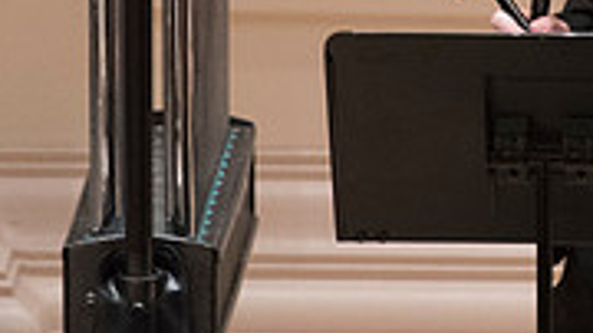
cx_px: 682
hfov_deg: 1.1
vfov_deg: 0.6
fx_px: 31759
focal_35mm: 2021
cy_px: -196
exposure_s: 1/125
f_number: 5.6
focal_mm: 600
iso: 6400
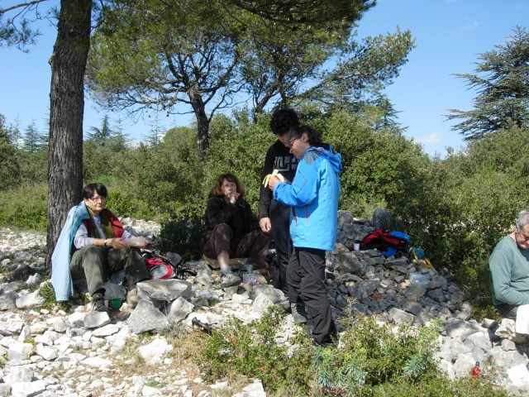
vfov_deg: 37.7
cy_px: 198
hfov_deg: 49.0
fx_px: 581
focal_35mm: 38
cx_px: 264
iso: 64
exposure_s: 1/418
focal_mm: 7.8
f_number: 4.8
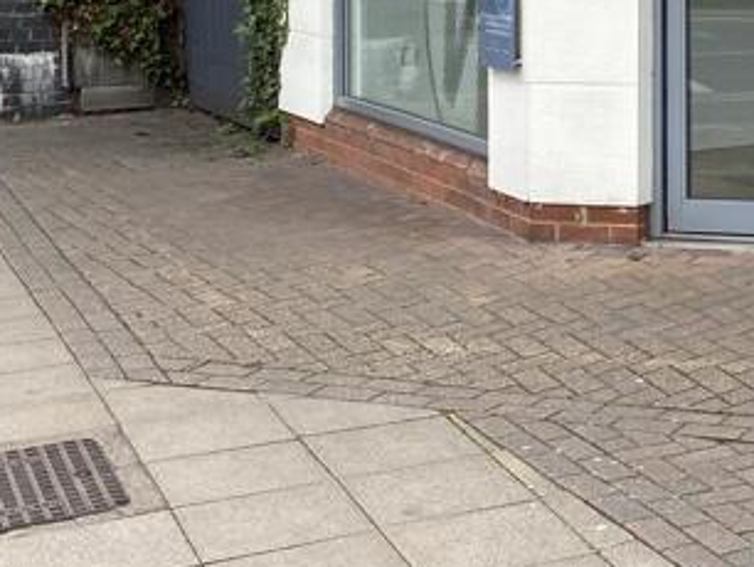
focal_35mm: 87
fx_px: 1897
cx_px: 998
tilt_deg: +0.8
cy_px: -108
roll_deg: +0.7
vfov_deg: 16.3
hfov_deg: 20.4
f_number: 1.8
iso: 32
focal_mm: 4.25
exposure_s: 1/387
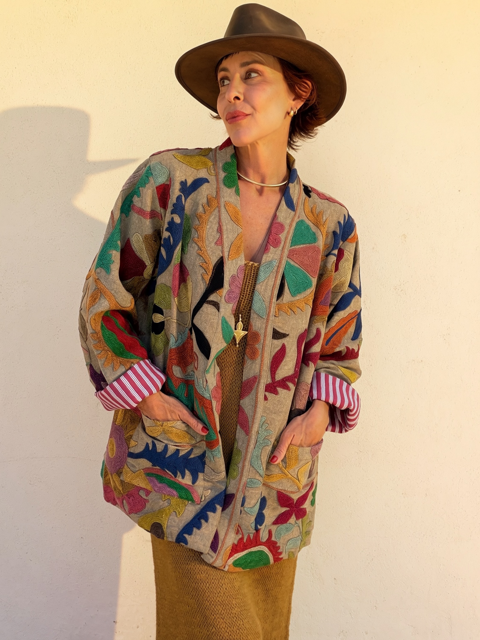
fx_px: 555
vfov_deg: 60.0
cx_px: 240
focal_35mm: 30
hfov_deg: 46.8
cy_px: 320
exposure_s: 1/342
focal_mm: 2.71
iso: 25
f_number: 1.9
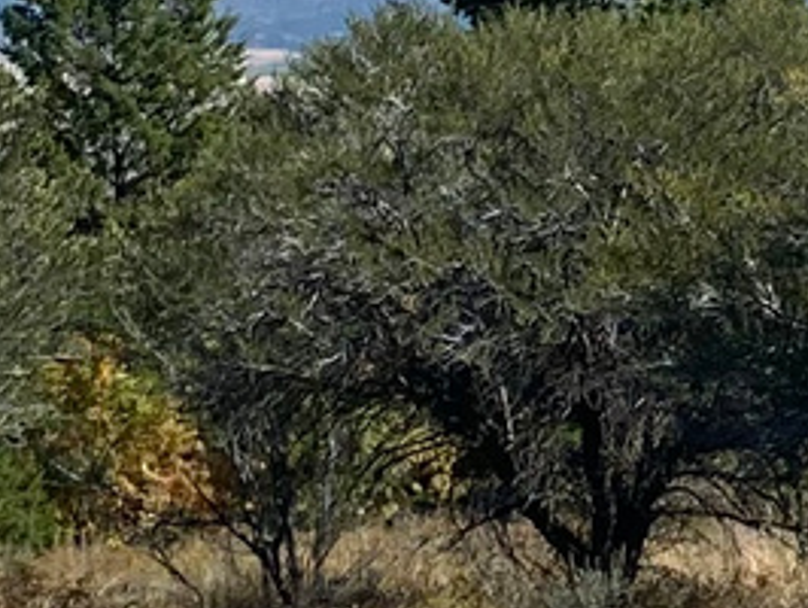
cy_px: 307
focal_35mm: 200
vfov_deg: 7.4
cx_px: 1203
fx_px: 4673
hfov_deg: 9.6
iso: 32
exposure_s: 1/2513
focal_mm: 4.25
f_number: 1.8
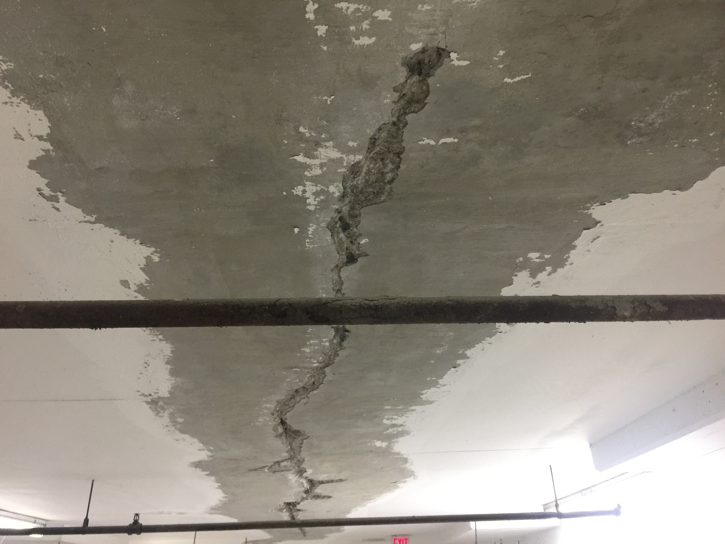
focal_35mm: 29
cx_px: 362
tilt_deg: +29.2
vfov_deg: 48.2
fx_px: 607
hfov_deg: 61.7
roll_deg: +0.4
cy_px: 272
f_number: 2.2
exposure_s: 1/15
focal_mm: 4.15
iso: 100
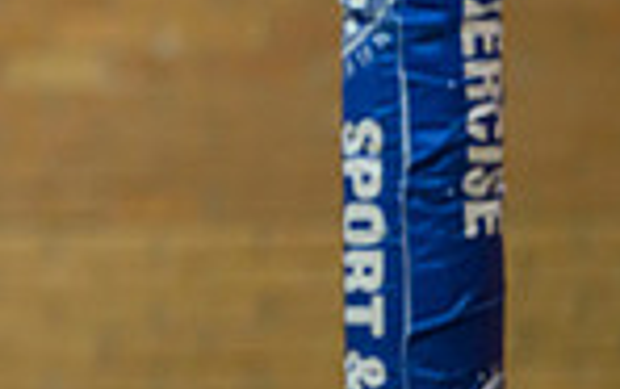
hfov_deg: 3.5
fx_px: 10001
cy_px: 47
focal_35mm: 591
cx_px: -508
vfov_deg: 2.2
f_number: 2.8
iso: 5000
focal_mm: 135
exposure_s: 1/1000
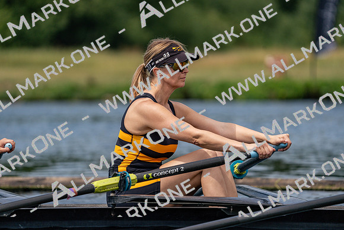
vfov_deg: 3.3
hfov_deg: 4.9
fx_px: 4005
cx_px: 172
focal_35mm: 419
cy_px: 115
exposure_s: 1/1600
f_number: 6.3
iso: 320
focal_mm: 419
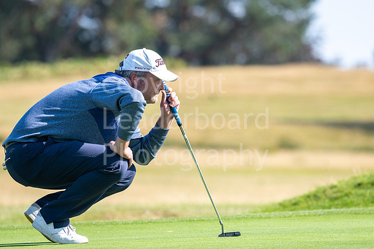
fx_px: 4672
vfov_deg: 3.1
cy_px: 124
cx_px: 187
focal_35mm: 450
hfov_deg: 4.6
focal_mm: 300
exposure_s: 1/800
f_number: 5
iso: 200
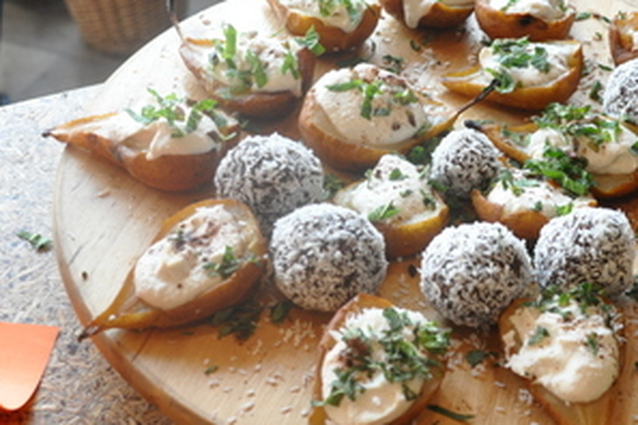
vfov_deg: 19.2
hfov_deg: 28.2
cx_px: 449
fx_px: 1258
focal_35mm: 71
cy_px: 257
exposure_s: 1/50
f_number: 3.8
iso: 800
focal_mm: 22
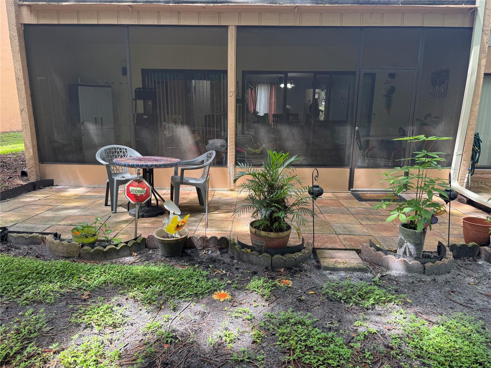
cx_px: 246
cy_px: 184
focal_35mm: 24
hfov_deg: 71.6
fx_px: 340
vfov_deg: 56.8
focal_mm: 6.76
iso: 64
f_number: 1.78
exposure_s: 1/160
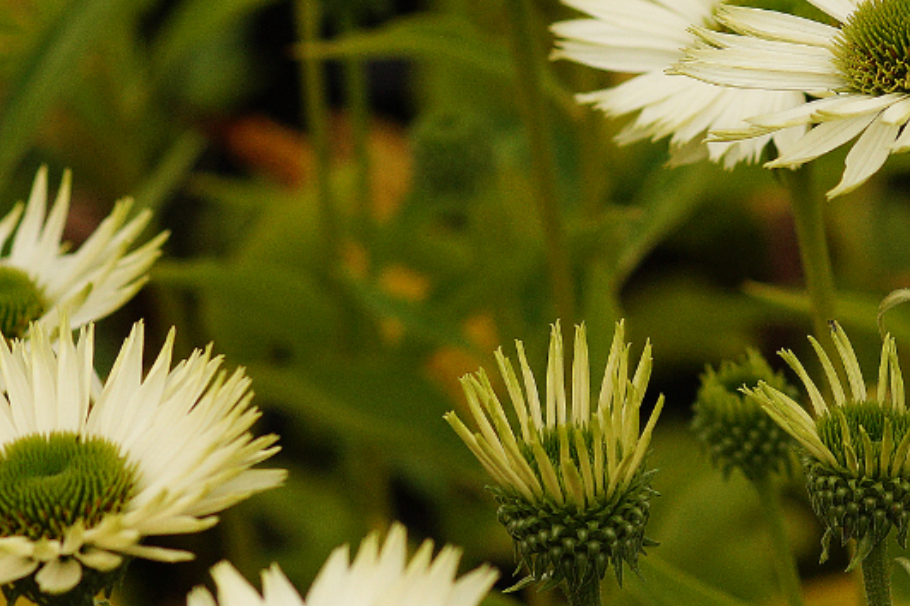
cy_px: 277
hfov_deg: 6.1
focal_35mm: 339
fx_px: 8568
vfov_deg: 4.1
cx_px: 674
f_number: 4
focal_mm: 100
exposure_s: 1/160
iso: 400
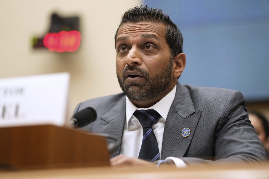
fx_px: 792
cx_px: 134
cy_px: 90
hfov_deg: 19.3
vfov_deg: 12.9
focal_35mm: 106
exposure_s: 1/500
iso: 2000
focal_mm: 106
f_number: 2.8
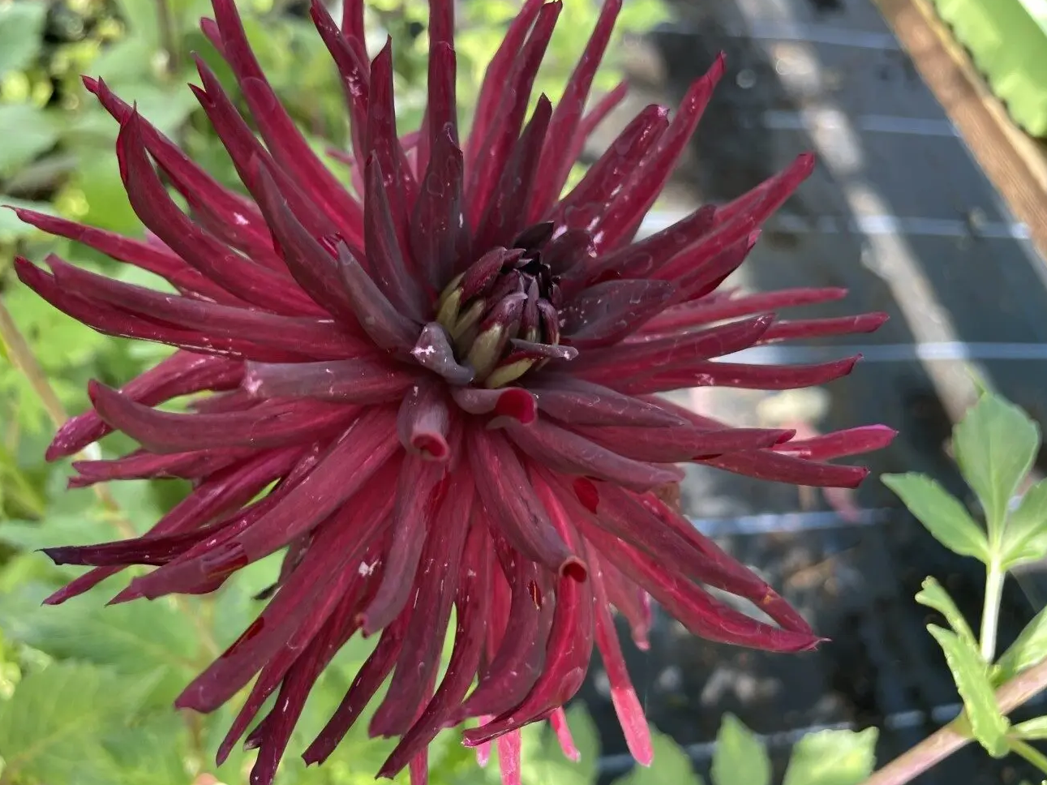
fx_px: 877
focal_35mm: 29
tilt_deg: -53.3
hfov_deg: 61.6
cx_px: 490
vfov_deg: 48.2
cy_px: 397
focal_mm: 4.2
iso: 32
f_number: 1.6
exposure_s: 1/148
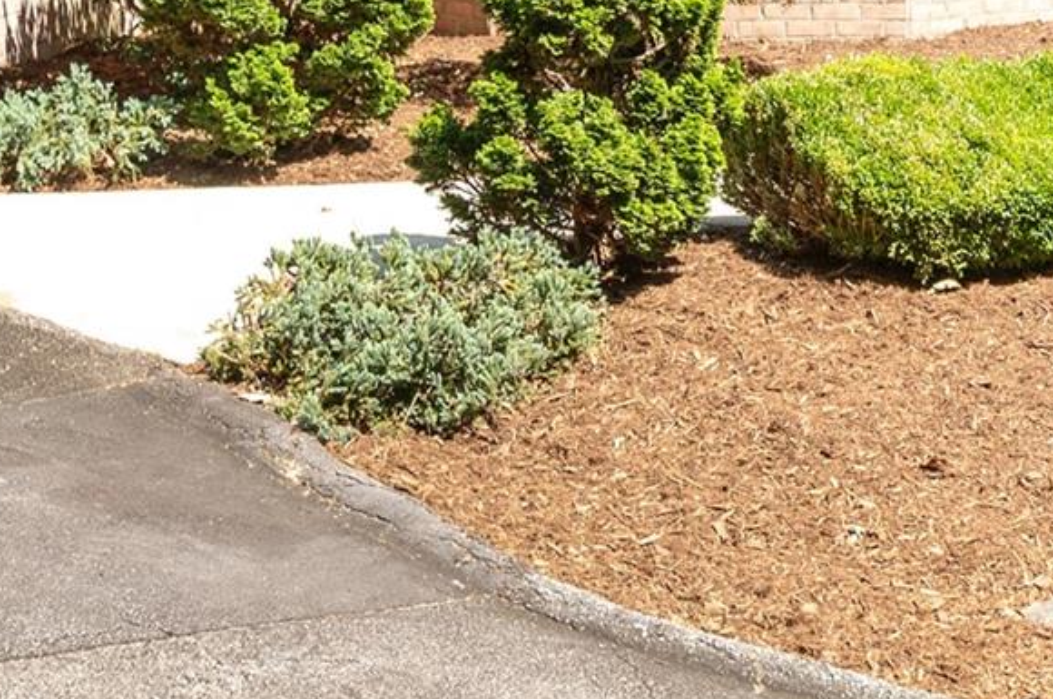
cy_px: -340
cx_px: 1280
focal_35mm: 106
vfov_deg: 12.3
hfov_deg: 18.3
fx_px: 3096
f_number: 7.1
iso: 320
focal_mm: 30
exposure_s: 1/640
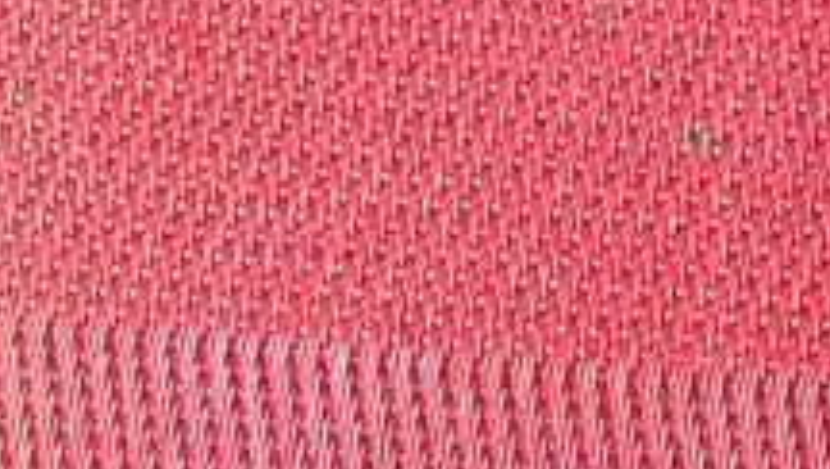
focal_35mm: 176
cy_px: -761
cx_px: 1914
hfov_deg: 10.7
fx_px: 3877
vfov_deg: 6.5
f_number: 2.4
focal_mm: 4.28
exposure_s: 1/40
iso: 64
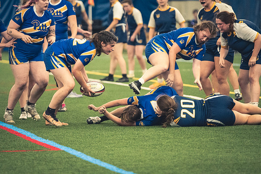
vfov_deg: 4.6
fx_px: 2174
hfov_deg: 6.9
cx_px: 130
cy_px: 87
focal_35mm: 300
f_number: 2.8
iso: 12800
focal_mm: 200
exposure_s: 1/500
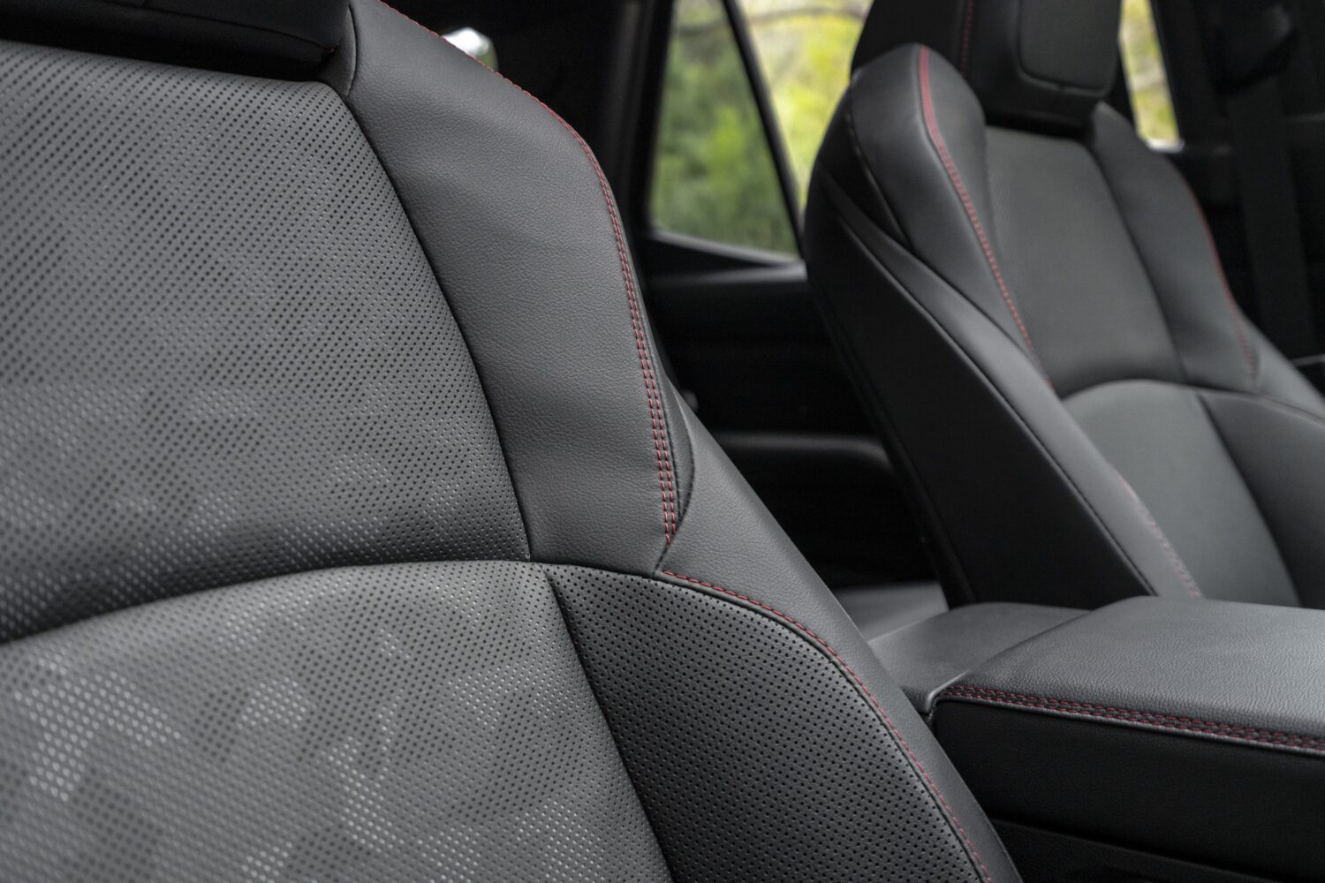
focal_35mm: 35
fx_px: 1288
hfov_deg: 54.4
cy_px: 442
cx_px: 662
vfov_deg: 37.9
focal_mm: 35
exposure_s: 1/60
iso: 1000
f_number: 4
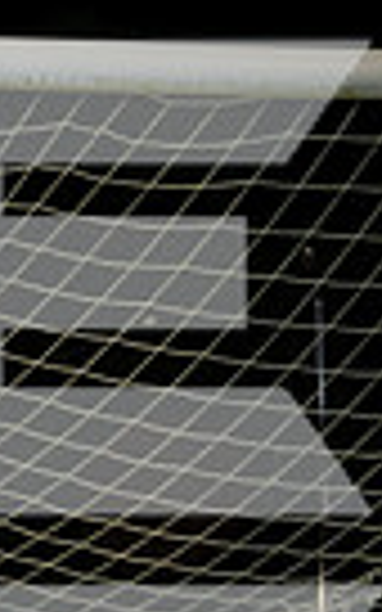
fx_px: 2249
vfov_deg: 14.7
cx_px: -760
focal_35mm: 135
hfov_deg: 8.3
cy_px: 826
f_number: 4
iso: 640
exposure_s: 1/125
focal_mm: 31
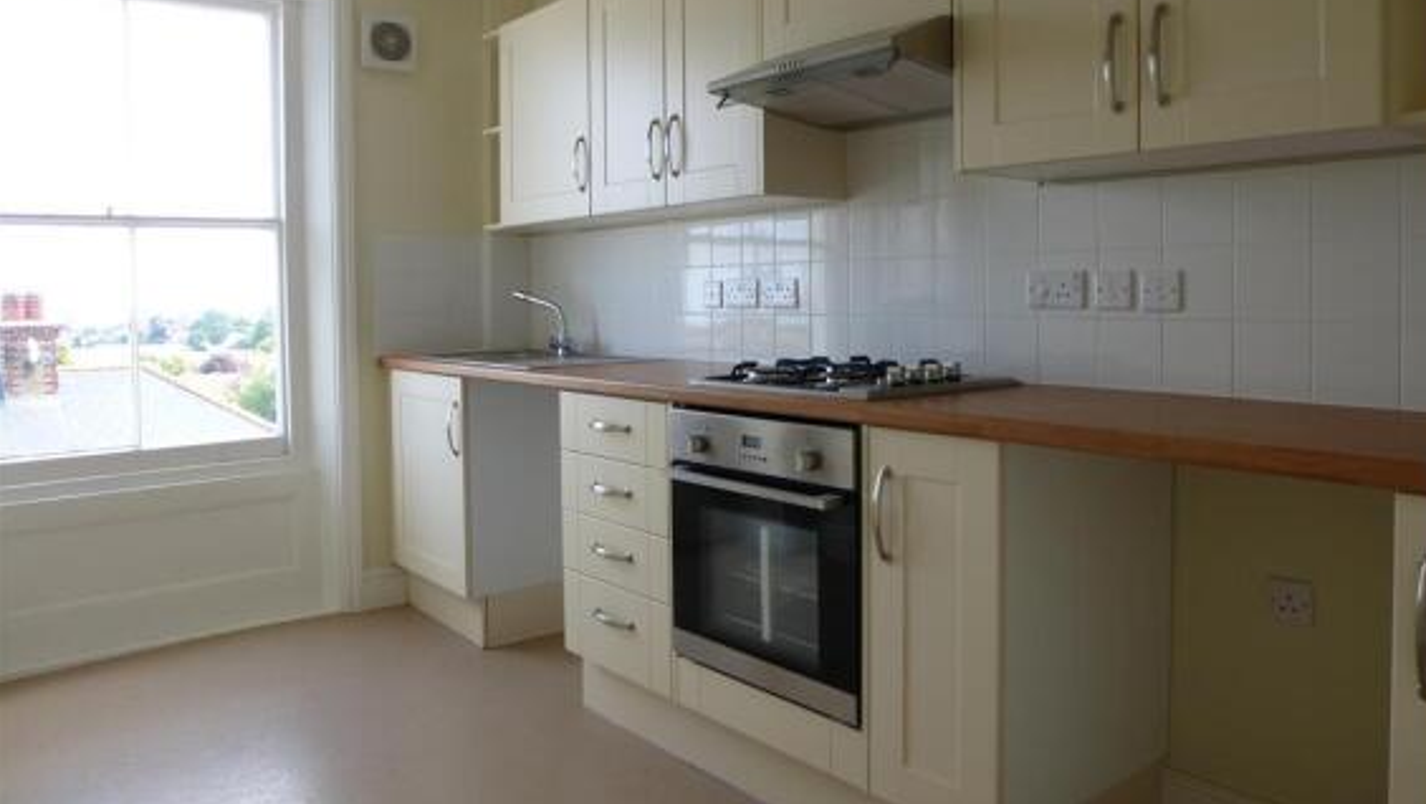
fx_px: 1021
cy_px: 310
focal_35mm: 27
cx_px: 734
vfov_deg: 42.7
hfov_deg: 69.8
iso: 100
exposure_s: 1/80
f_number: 3.3
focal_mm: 4.3
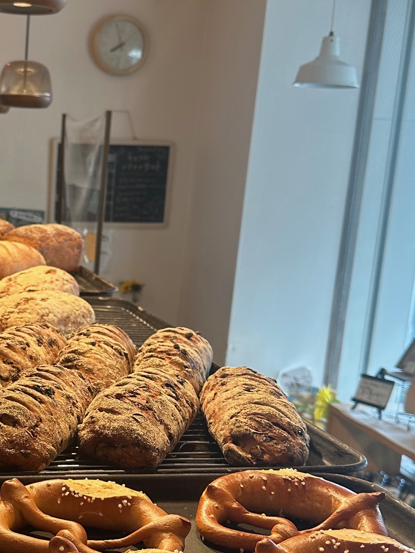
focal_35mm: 55
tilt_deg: -12.5
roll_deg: -2.7
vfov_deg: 34.9
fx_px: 879
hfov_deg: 25.5
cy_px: 317
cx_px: 21
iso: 125
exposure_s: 1/100
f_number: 1.78
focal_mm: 6.86
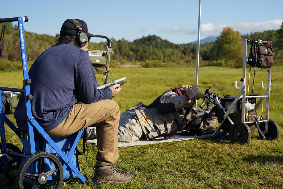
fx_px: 432
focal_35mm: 55
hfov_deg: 36.2
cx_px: 142
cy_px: 94
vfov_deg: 24.6
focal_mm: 55
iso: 100
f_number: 4.5
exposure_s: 1/160
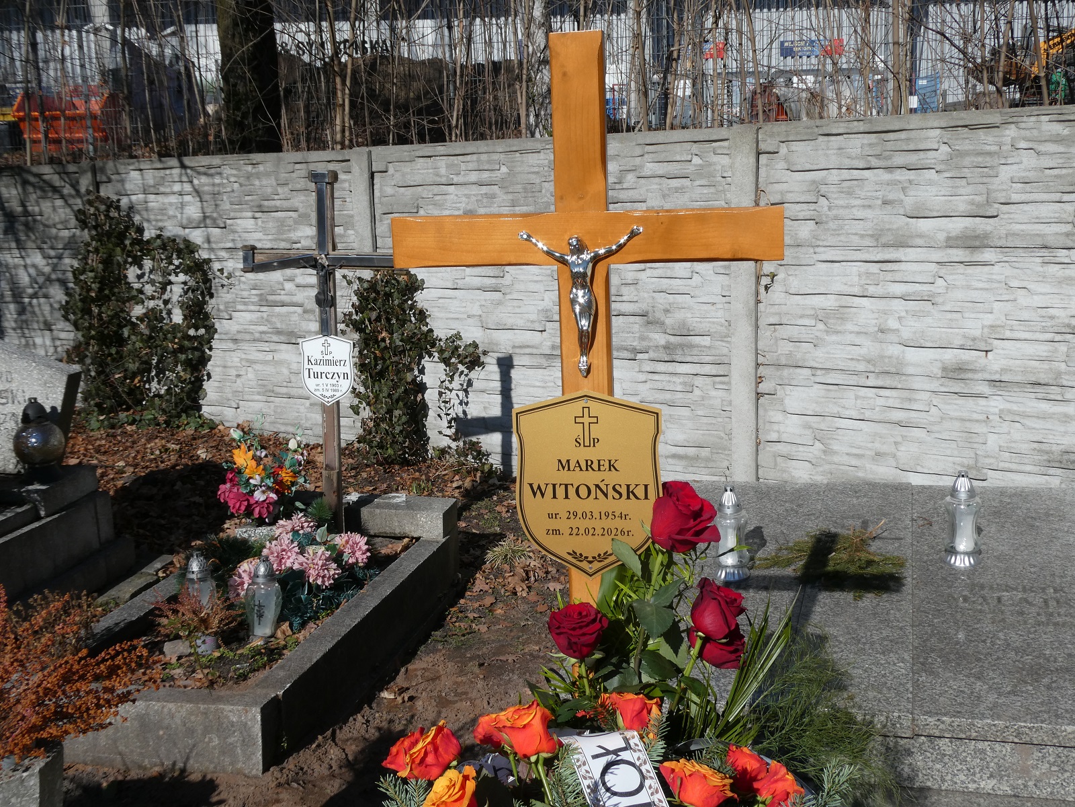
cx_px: 538
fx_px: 1149
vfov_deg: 38.7
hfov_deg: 50.1
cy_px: 404
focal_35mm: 37
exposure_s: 1/1000
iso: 80
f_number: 4.5
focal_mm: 6.7
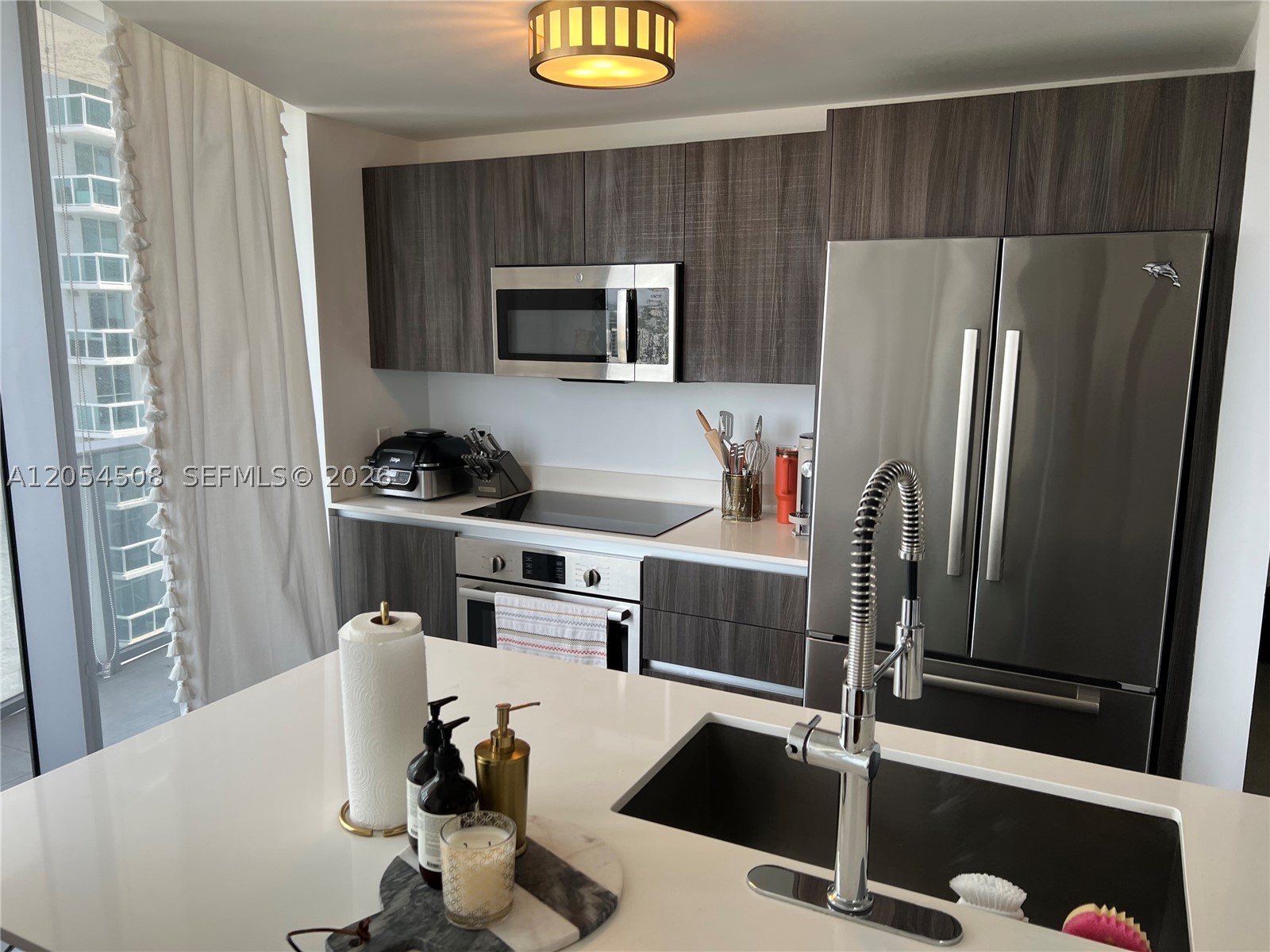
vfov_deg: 53.1
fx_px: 954
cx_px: 635
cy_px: 476
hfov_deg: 67.3
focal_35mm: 26
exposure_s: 1/120
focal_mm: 5.7
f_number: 1.5
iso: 32
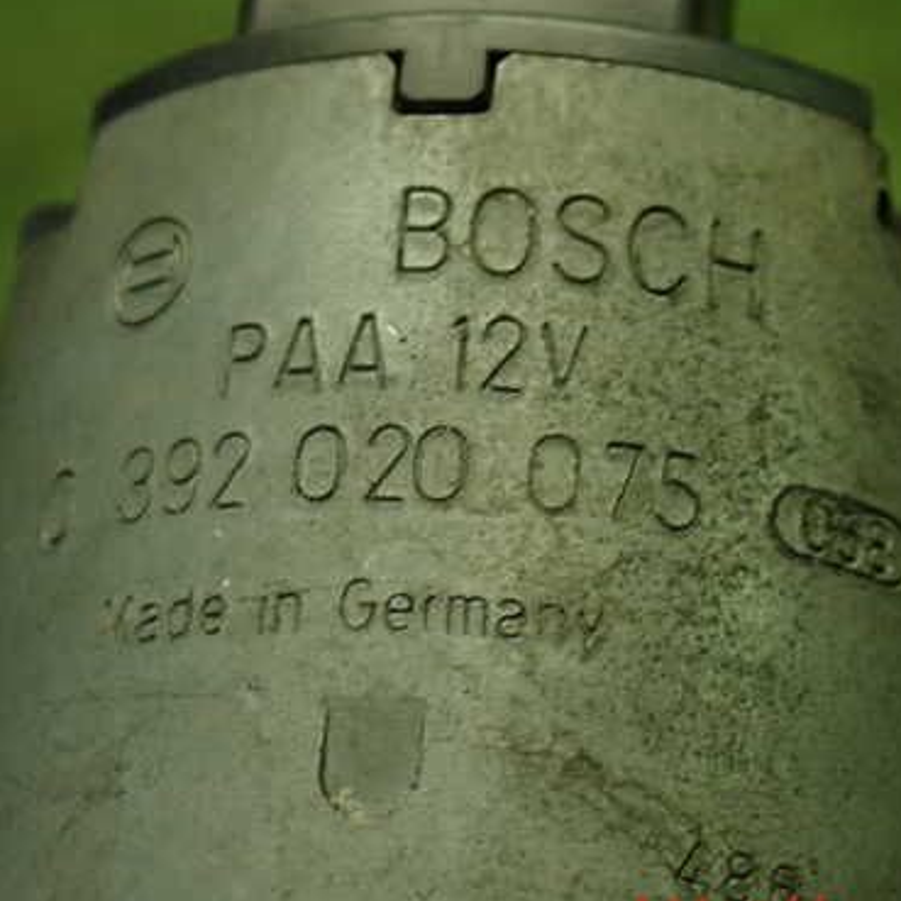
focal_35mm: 102
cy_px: 403
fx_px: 3004
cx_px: 457
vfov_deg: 17.1
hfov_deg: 17.1
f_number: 3.9
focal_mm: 12.73
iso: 800
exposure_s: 1/60
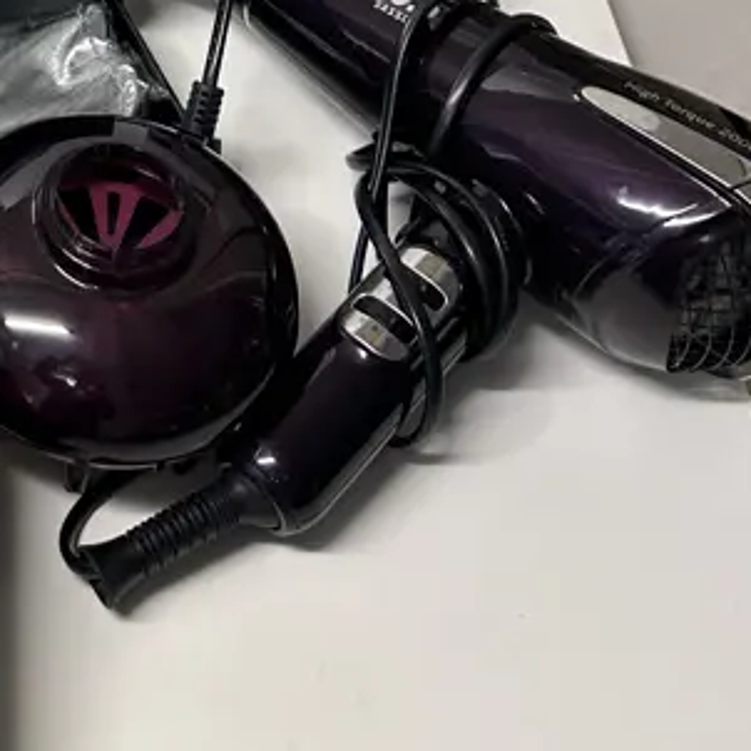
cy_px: -303
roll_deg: -5.0
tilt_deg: -36.7
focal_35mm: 72
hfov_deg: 22.8
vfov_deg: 21.1
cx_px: -37
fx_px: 1767
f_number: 1.78
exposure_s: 1/100
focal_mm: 6.86
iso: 160
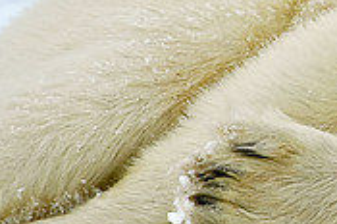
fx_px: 15333
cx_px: 524
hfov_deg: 1.3
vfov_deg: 0.8
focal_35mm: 1641
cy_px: 31
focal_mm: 330
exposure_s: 1/500
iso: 250
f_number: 5.6
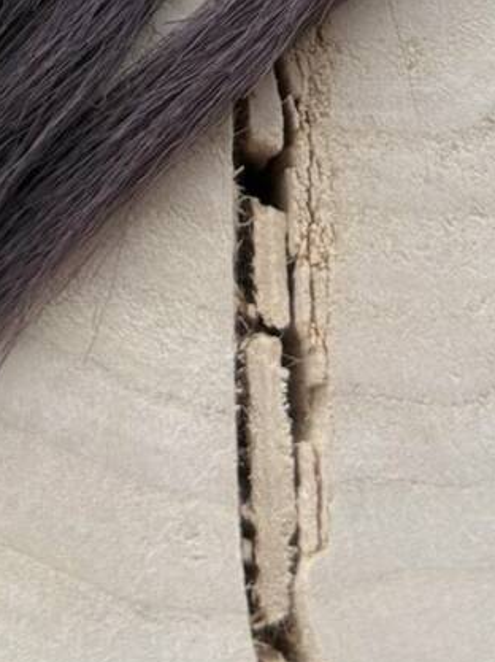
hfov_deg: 12.3
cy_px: -408
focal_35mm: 118
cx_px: -59
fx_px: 2253
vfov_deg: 15.1
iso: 80
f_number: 1.78
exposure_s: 1/121
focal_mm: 6.76
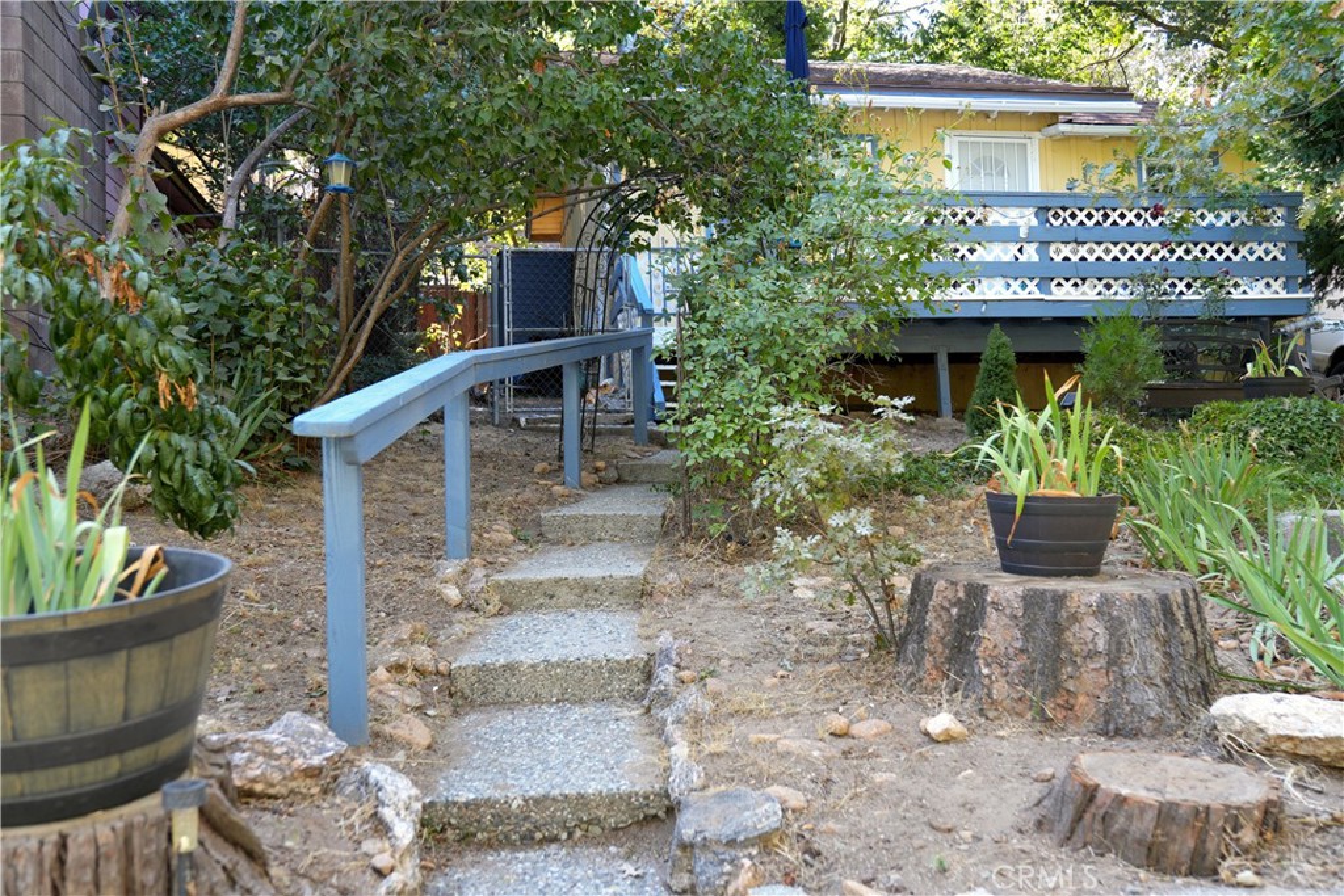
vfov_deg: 40.0
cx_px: 672
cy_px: 448
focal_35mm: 33
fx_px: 1232
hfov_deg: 57.2
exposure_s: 1/60
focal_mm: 22
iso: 100
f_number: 2.8
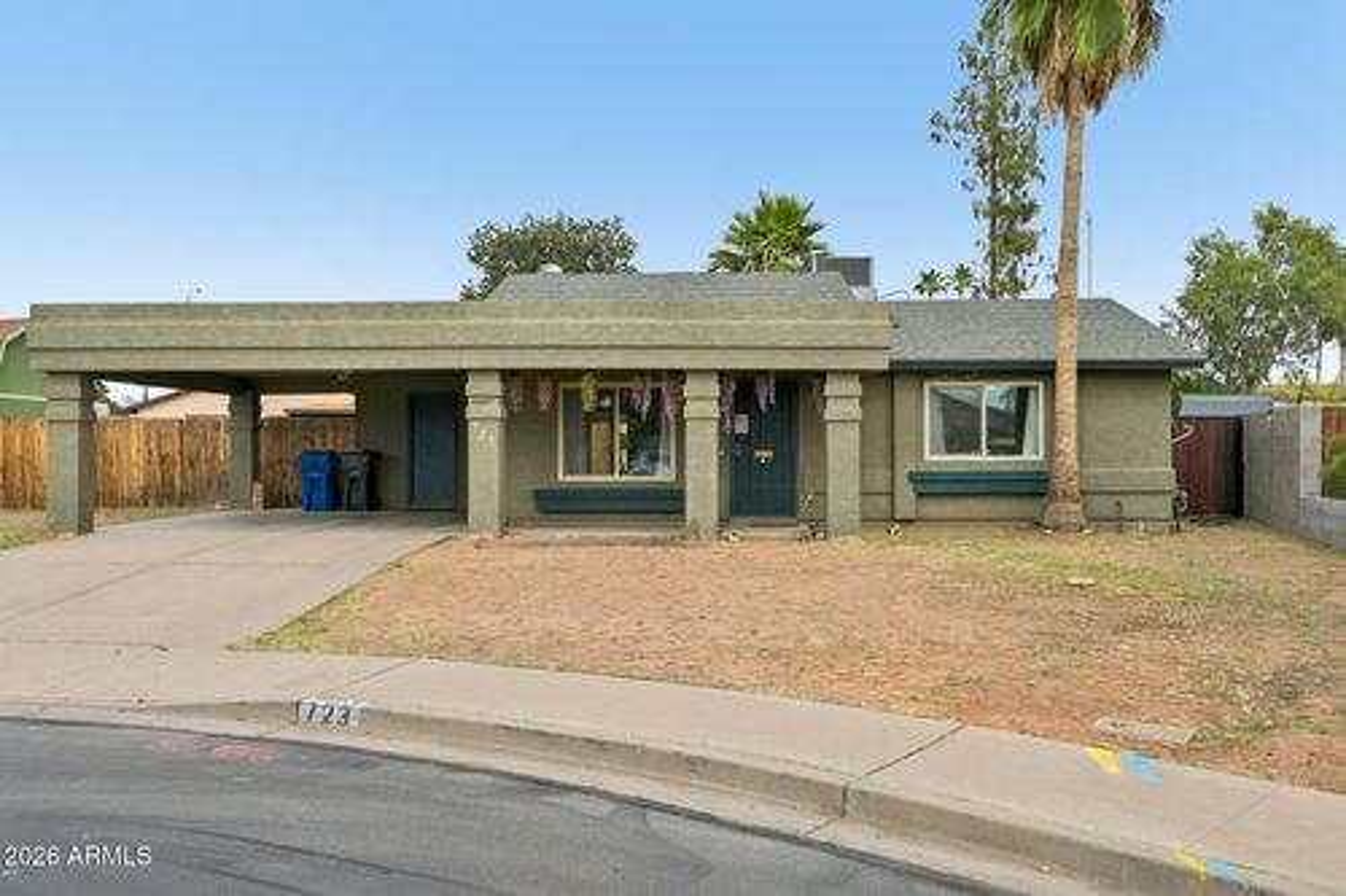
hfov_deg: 61.9
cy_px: 448
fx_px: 1121
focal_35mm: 30
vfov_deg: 43.6
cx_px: 673
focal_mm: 30
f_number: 8
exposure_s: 1/400
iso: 100
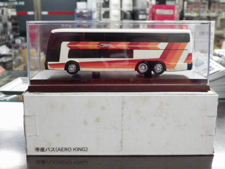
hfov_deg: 38.2
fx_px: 325
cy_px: 84
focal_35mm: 50
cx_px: 112
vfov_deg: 29.1
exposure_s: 1/40
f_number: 3.8
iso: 800
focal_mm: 9
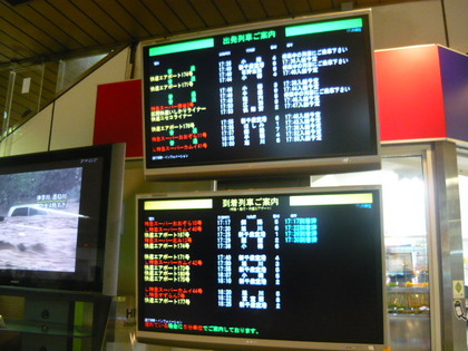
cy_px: 176
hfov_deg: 55.4
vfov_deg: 42.9
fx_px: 446
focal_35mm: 33
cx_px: 234
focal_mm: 5.5
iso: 400
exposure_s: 1/20
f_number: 2.8
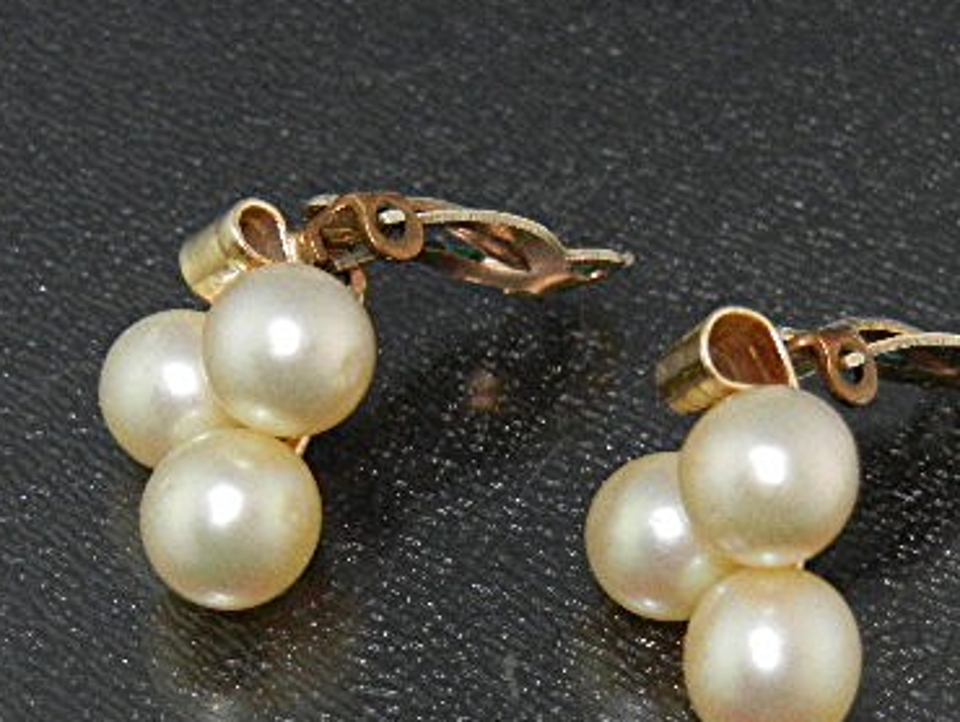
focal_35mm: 102
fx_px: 2831
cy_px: 501
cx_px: 462
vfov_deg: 14.5
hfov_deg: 19.2
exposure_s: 1/30
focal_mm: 10.6
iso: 800
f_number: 8
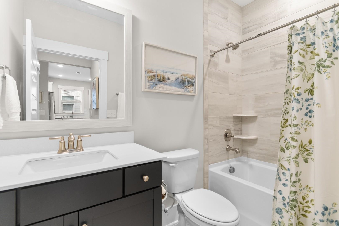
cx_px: 170
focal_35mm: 16
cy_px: 113
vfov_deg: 73.7
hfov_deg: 96.7
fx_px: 151
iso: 100
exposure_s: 1/4
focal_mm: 11
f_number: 4.8
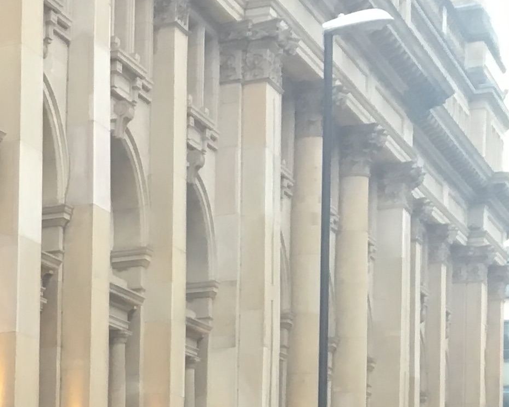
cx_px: -466
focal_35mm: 123
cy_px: 678
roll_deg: +0.8
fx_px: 1853
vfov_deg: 11.8
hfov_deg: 13.6
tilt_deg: -2.3
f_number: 2.2
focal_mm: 4.15
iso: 32
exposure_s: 1/33
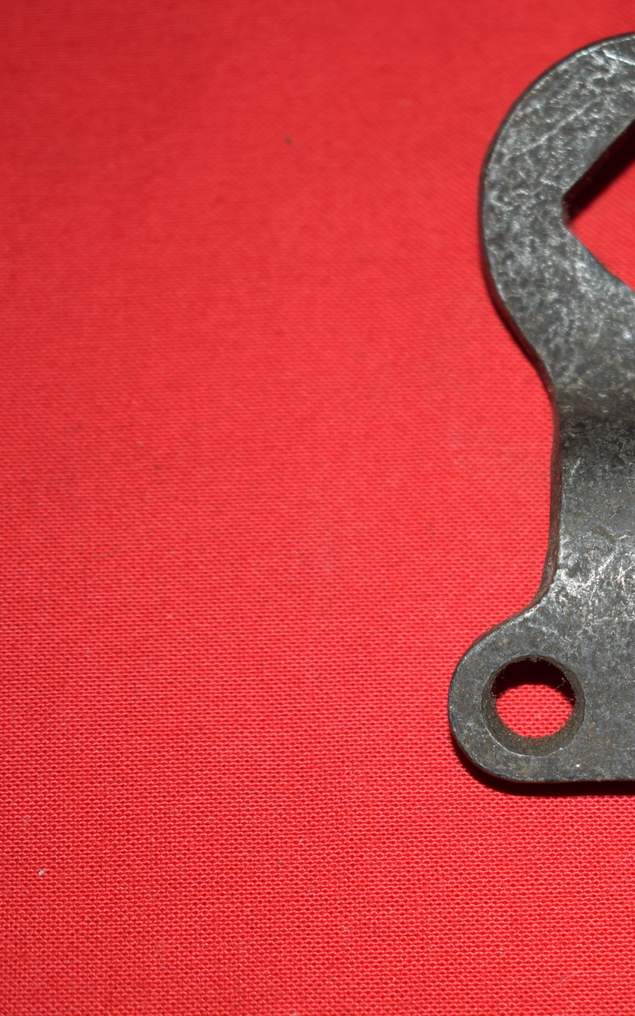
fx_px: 2685
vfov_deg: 21.4
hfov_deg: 13.2
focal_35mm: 97
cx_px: 685
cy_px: 504
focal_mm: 42
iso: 400
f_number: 5
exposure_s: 1/200
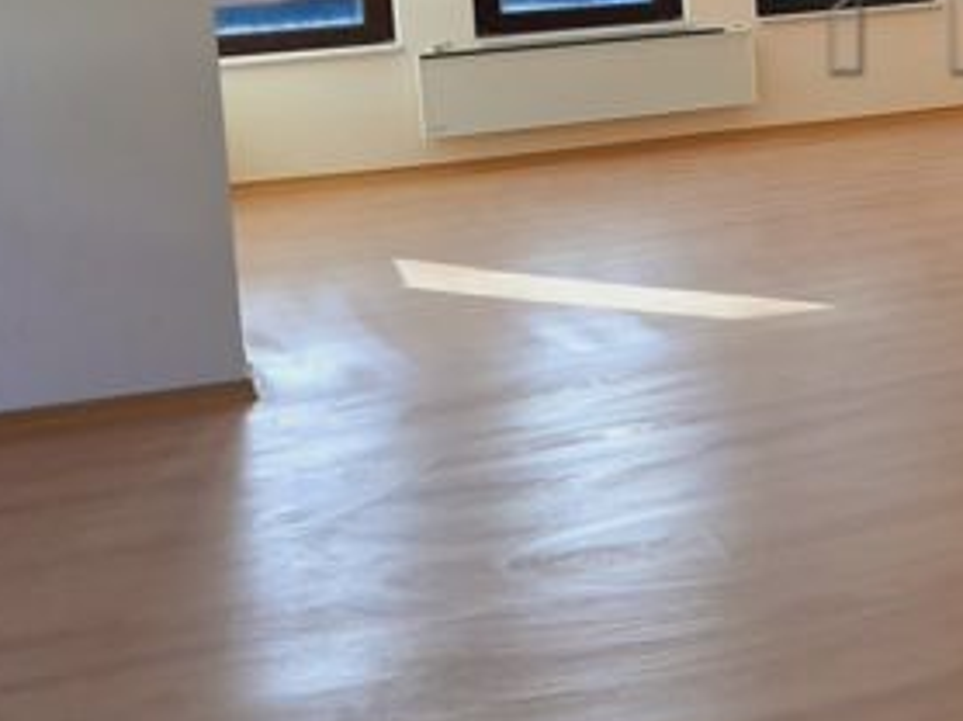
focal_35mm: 66
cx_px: 1141
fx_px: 1835
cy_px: 10
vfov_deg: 21.5
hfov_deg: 26.3
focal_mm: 3.93
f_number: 1.7
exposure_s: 1/233
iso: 40
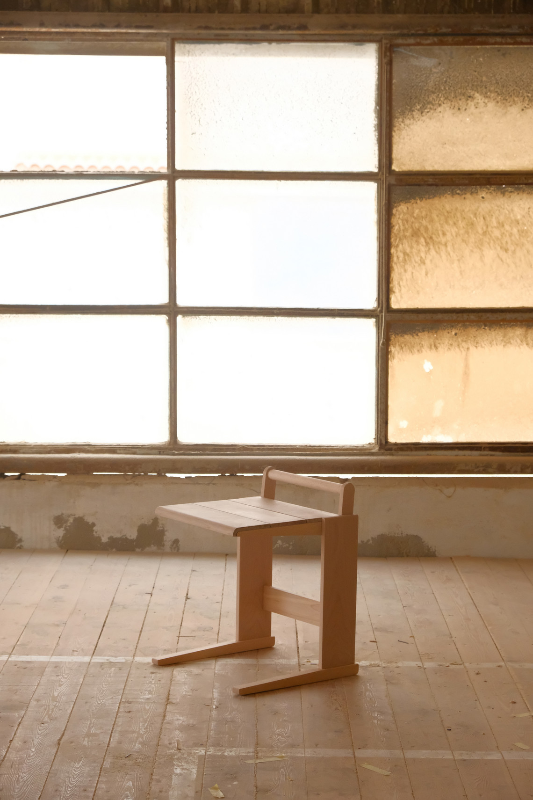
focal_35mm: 83
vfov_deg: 24.5
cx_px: 266
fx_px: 1843
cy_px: 400
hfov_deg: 16.5
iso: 3200
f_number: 6.4
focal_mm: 55
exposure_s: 1/125
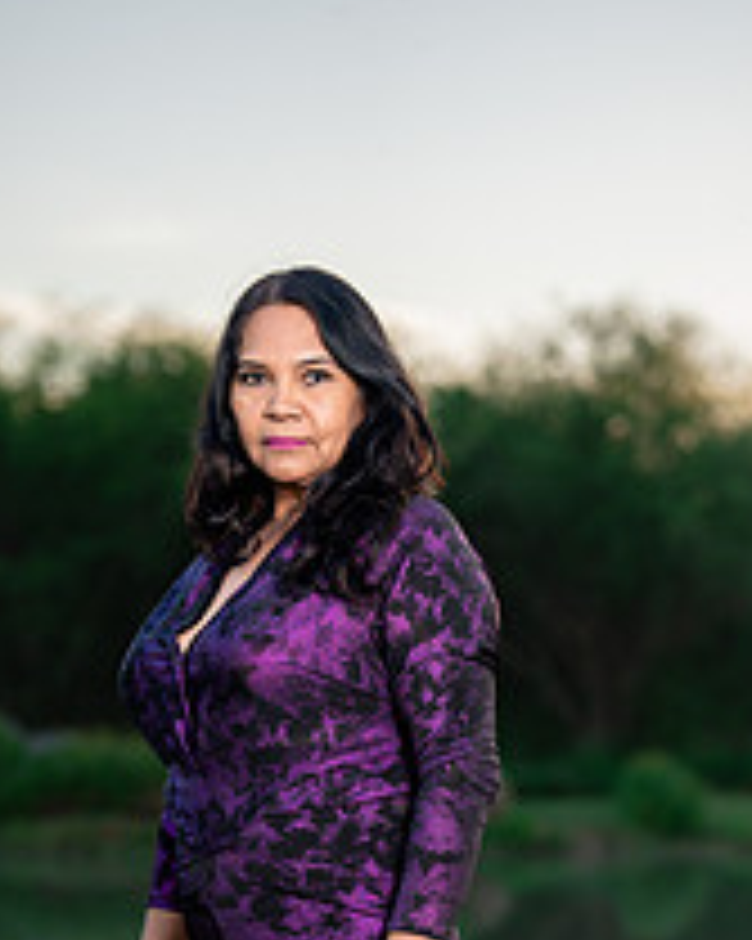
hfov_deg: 15.2
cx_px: 369
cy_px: 927
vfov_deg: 18.5
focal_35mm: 101
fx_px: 2812
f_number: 1.8
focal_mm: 50
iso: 100
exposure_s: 1/250
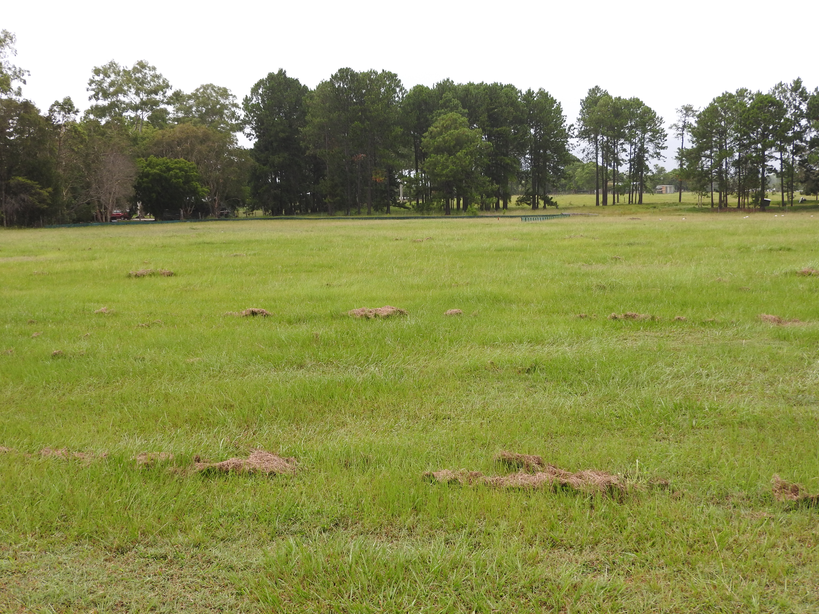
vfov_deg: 36.0
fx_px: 946
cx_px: 410
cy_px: 307
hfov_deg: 46.8
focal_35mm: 40
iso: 100
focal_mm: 7.2
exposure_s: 1/30
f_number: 3.8
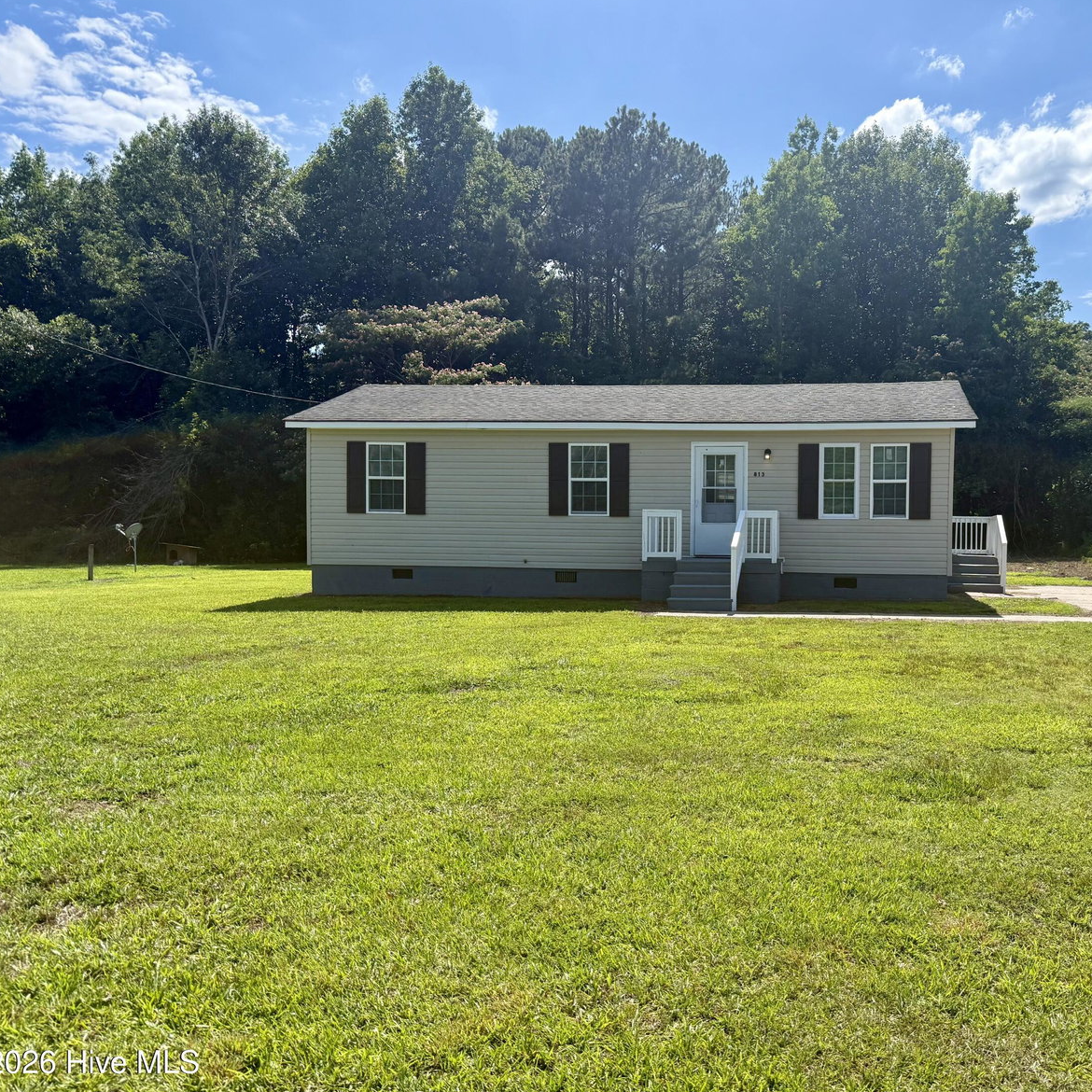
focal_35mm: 29
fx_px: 1035
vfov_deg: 55.6
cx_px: 707
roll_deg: -0.9
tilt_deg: -1.4
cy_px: 553
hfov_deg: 54.7
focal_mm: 6.76
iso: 100
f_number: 1.78
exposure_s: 1/5319
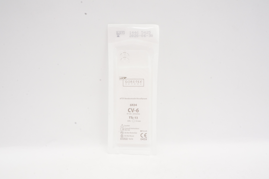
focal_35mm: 42
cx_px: 134
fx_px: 313
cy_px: 90
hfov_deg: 46.4
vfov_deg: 31.8
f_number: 22
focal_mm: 28
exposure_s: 1/15
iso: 1600
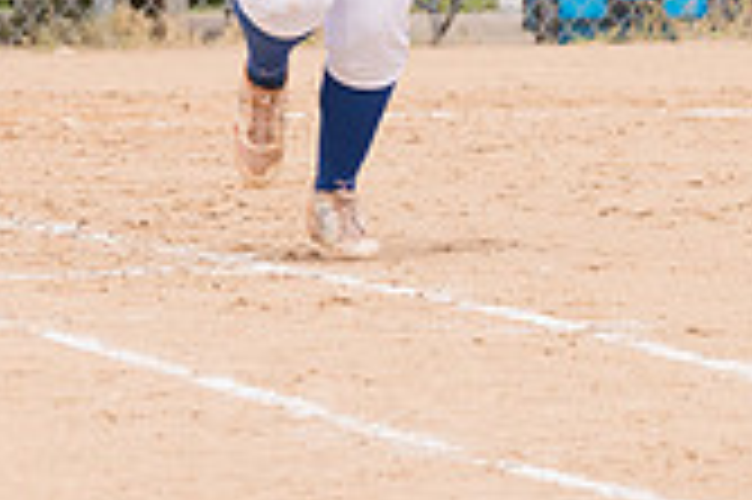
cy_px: -306
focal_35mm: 936
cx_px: 351
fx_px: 19532
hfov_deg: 2.2
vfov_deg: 1.5
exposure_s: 1/1600
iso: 320
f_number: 5.6
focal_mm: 180
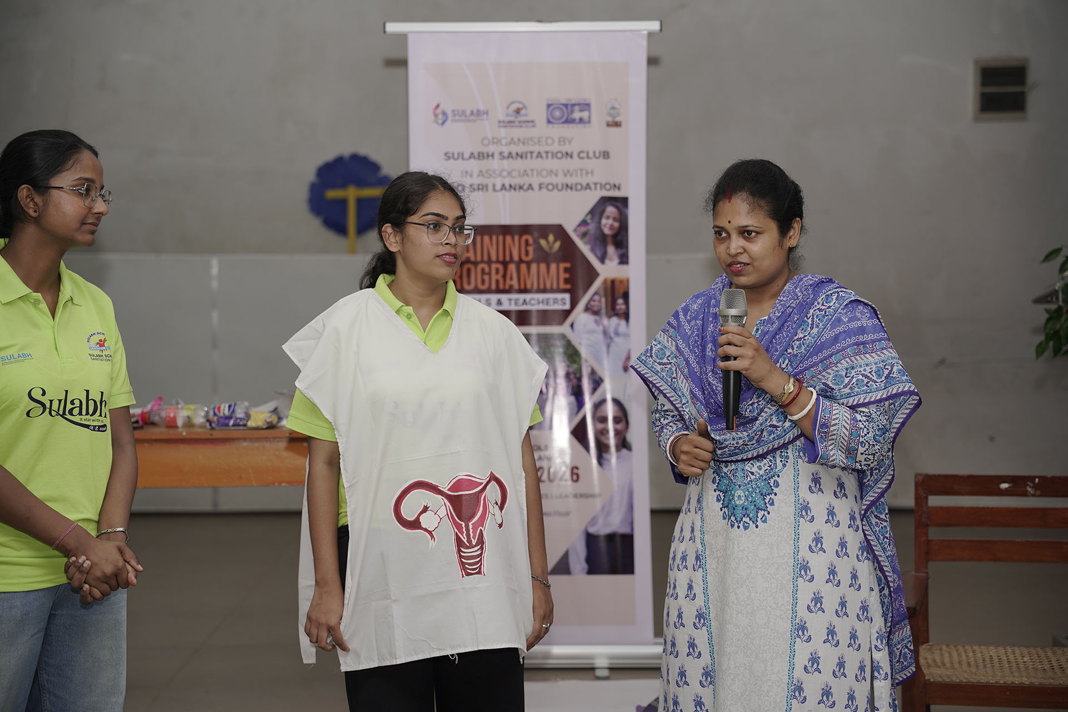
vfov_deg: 20.2
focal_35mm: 67
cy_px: 356
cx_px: 534
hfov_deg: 29.9
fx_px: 1999
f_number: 3.2
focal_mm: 67.4
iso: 160
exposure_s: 1/100
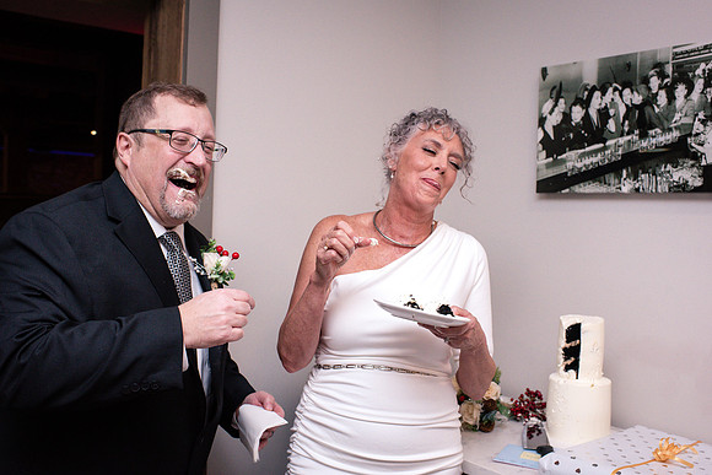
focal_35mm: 35
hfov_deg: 54.4
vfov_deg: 37.9
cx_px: 356
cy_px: 238
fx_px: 692
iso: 2500
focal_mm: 35
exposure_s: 1/200
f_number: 5.6
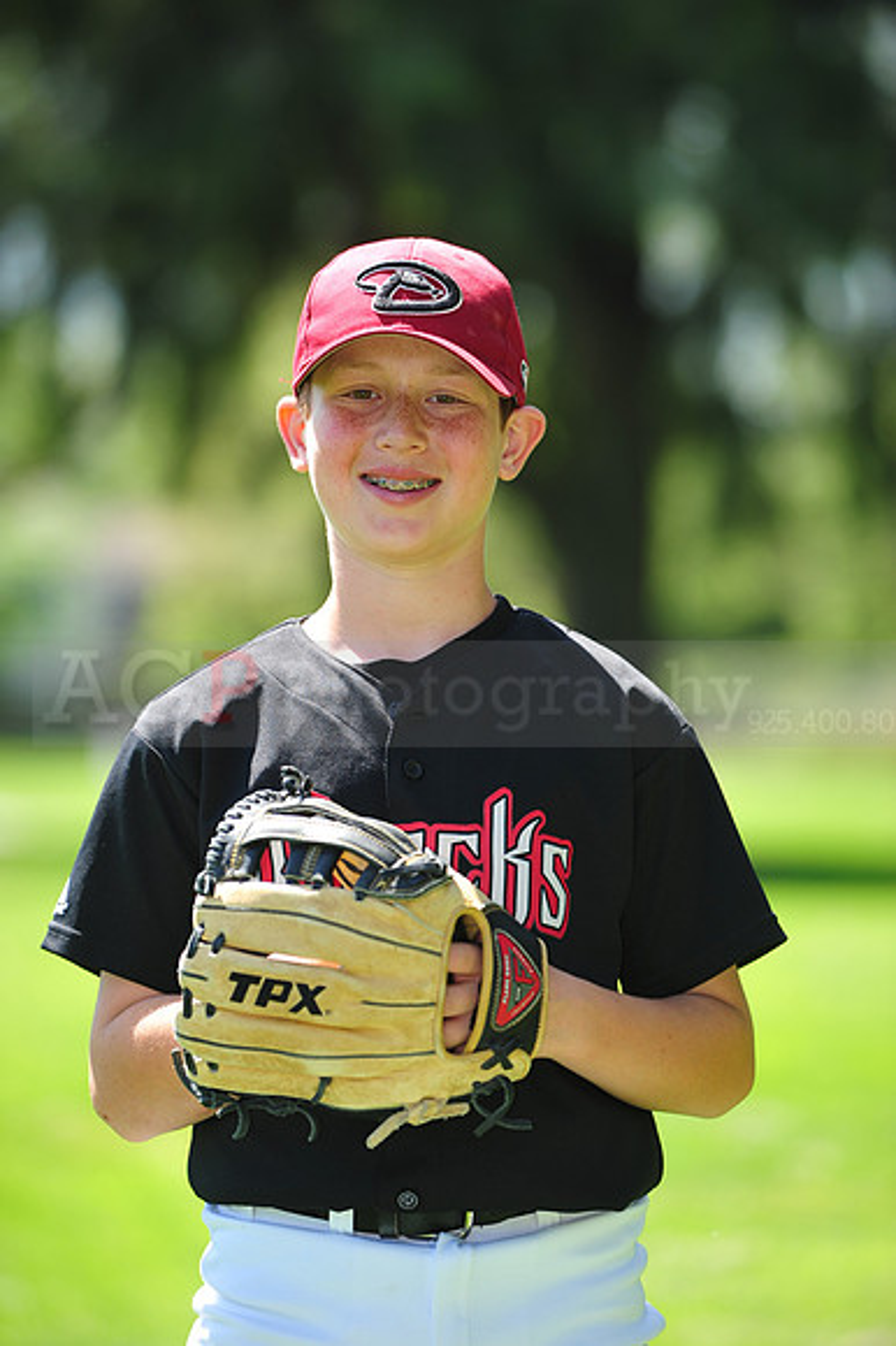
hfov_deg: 6.9
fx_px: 7475
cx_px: 448
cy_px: 673
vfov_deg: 10.3
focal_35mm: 200
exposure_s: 1/400
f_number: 4.5
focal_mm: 200
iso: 200
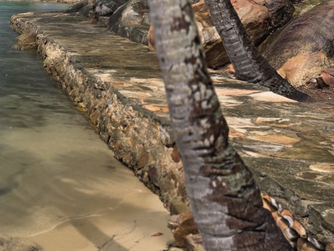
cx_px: -98
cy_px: -17
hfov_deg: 25.7
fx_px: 627
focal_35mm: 65
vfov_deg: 21.6
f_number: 1.7
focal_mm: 6.3
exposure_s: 1/3474
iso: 80
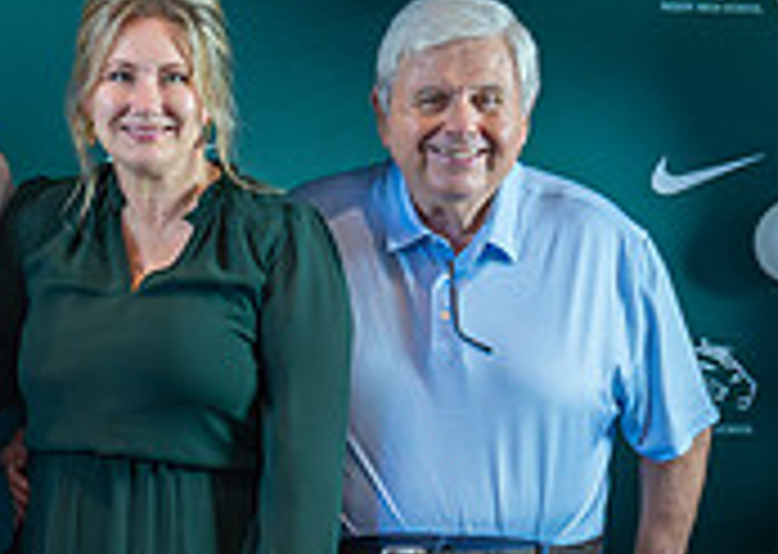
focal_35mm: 98
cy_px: 494
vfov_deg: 14.4
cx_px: 84
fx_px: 2162
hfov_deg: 20.0
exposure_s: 1/400
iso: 3200
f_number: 2.8
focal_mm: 24
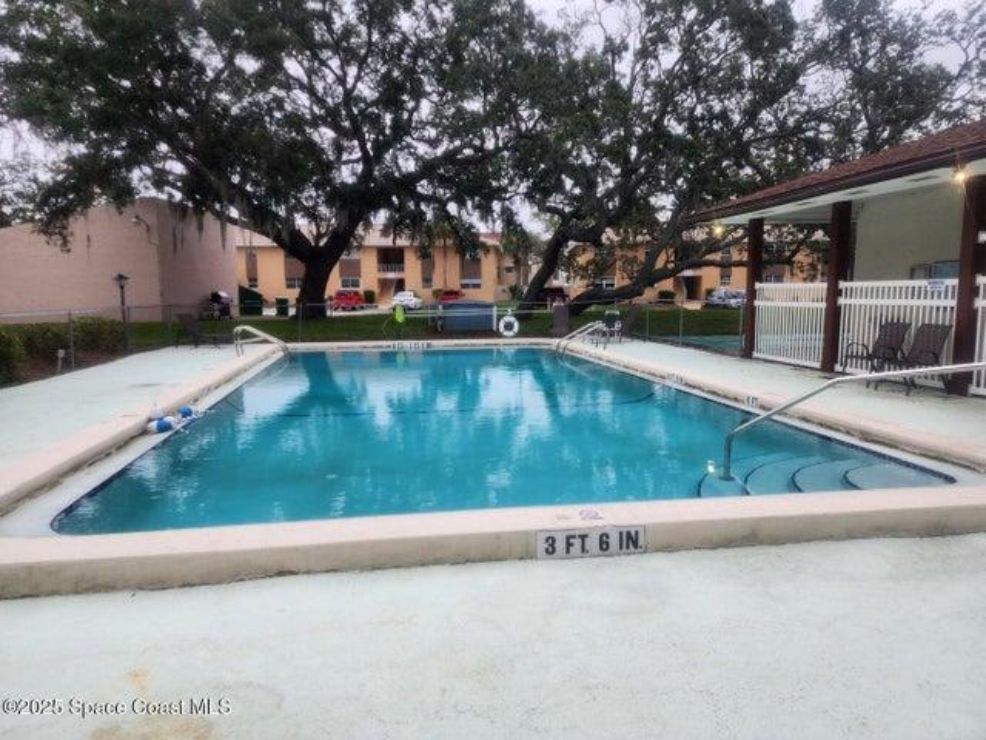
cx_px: 493
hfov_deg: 73.9
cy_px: 370
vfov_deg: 58.9
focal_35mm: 23
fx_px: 655
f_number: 1.8
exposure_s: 1/180
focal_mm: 6.4
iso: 16
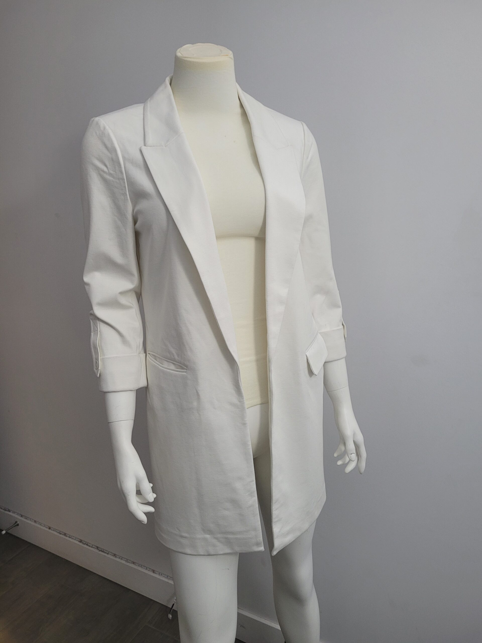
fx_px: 483
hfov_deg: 53.1
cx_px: 241
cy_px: 322
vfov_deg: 67.3
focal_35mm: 26
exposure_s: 1/40
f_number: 1.8
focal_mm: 5.4
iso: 250
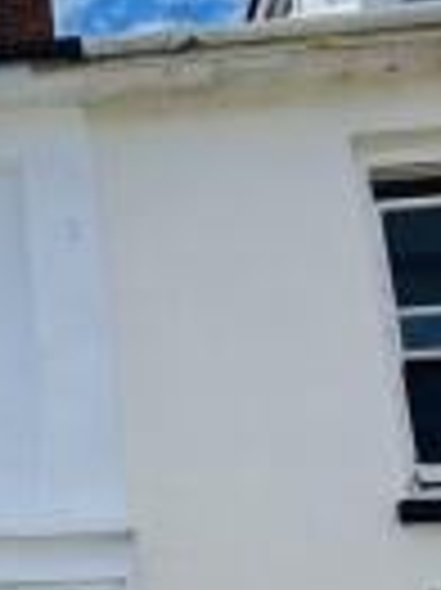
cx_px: -288
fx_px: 1480
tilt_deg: +20.3
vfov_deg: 22.1
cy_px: 516
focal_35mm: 87
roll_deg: +0.1
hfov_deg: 15.2
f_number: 1.6
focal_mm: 5.1
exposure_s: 1/5917
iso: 32
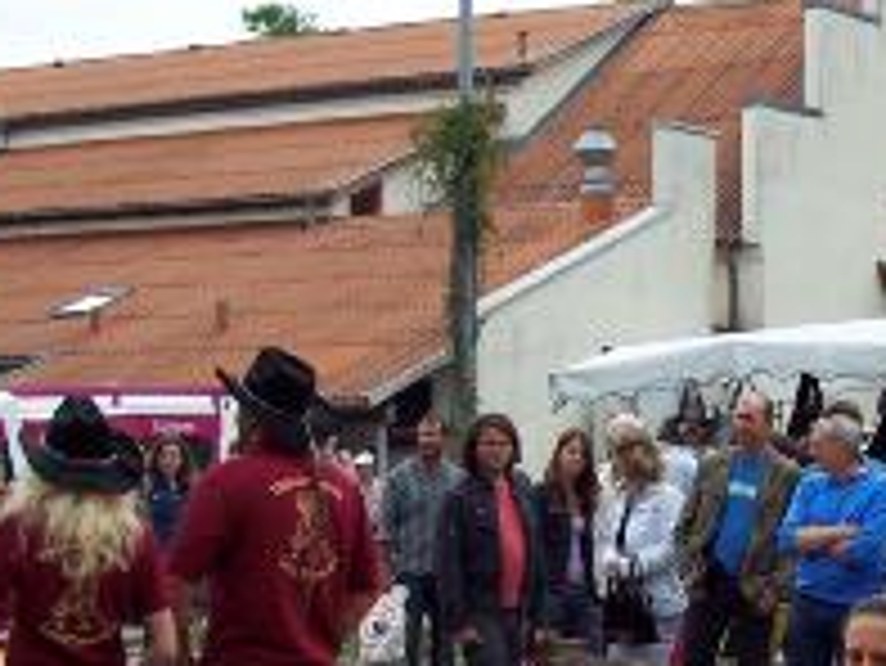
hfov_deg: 19.7
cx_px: 630
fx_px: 2535
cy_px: 479
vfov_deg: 14.9
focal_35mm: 99
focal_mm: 8
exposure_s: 1/500
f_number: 3.4
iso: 100
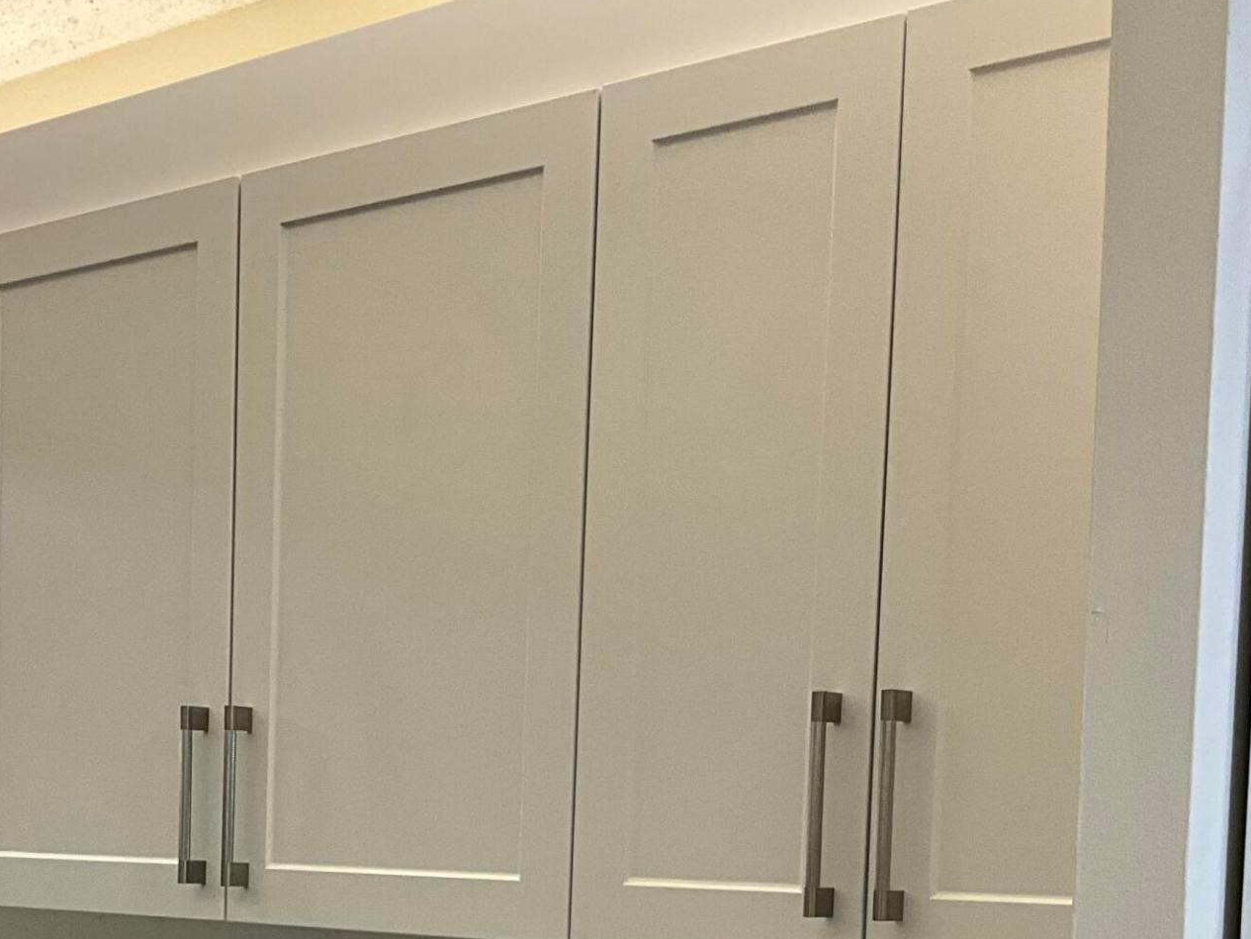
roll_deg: -1.5
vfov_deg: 21.3
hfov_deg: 29.1
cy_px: 993
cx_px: 383
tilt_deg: -4.4
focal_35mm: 66
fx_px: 2385
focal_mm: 3
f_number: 1.8
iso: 50
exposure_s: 1/60
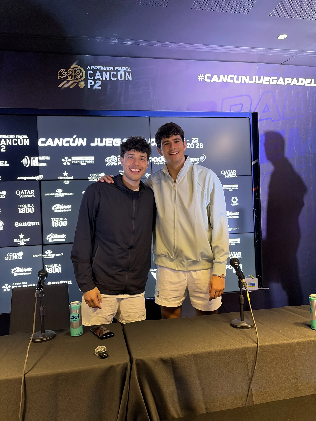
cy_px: 210
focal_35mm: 26
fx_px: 316
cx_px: 158
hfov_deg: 53.1
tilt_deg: -0.5
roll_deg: +2.2
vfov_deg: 67.3
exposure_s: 1/30
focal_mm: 5.96
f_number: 1.6
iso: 640
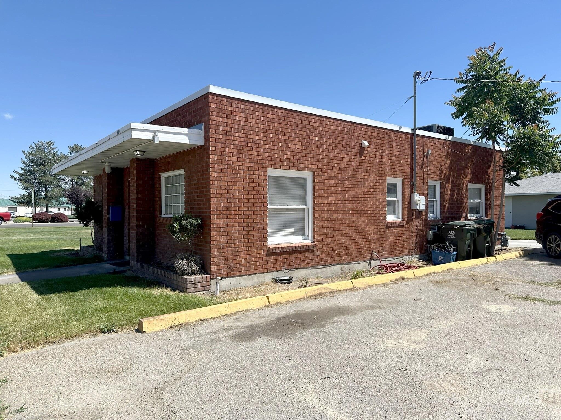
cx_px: 280
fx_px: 389
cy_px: 210
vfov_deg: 56.8
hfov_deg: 71.6
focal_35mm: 24
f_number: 1.78
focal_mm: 6.86
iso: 80
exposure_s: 1/4348
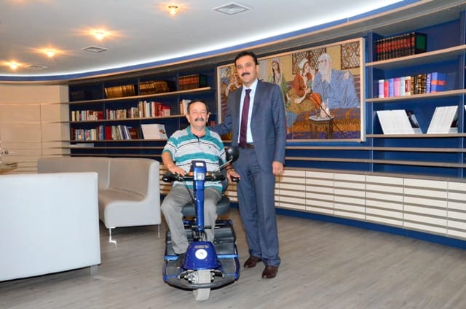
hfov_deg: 59.6
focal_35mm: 32
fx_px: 407
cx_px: 233
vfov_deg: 41.5
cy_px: 154
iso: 6400
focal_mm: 21
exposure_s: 1/60
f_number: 11
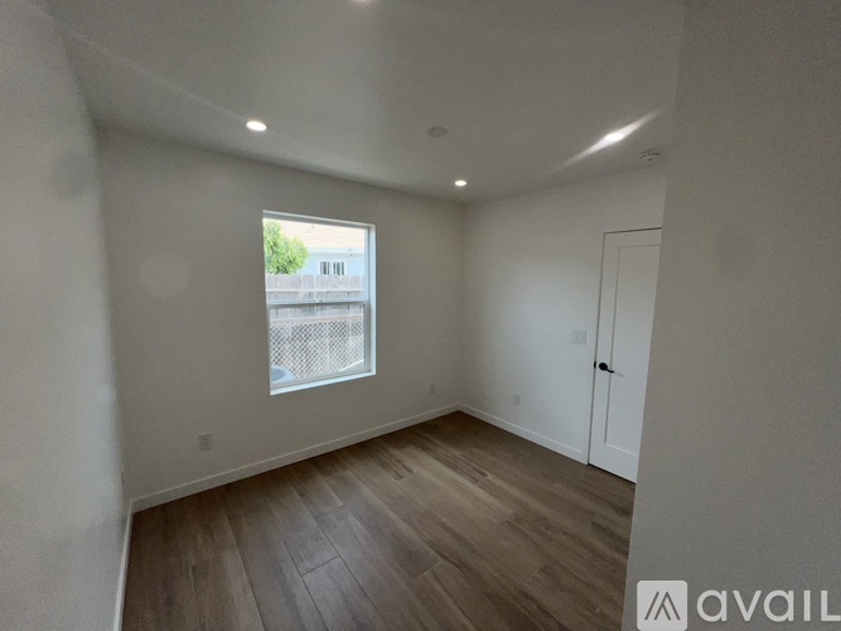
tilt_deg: -6.4
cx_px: 420
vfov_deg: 89.9
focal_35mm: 13
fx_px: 316
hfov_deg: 106.2
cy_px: 316
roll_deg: -0.6
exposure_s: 1/677
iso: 25
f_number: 1.8
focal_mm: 1.57
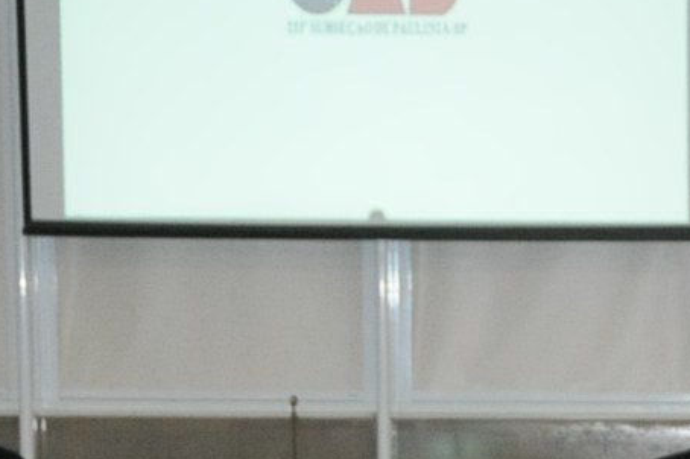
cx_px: 977
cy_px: 745
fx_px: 3933
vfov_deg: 6.6
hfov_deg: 9.8
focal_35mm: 205
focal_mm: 29
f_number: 4
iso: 3200
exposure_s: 1/160
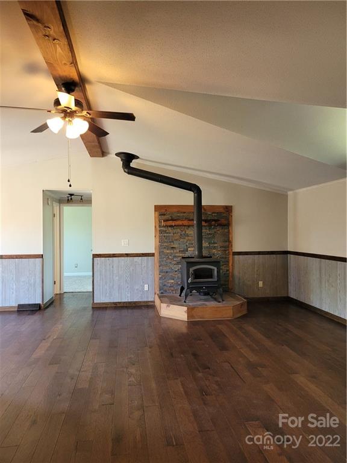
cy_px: 232
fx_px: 348
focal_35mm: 26
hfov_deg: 53.1
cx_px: 174
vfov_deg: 67.3
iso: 250
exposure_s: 1/60
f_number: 1.8
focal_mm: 5.4
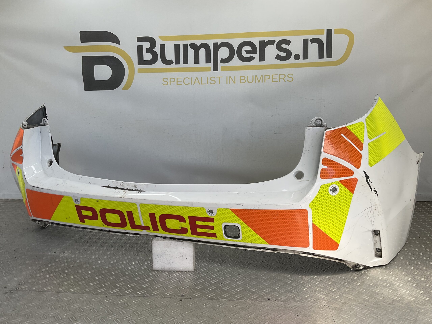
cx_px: 216
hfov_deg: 61.7
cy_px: 162
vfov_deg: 48.2
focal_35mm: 29
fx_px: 362
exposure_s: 1/415
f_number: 1.8
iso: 16
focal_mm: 3
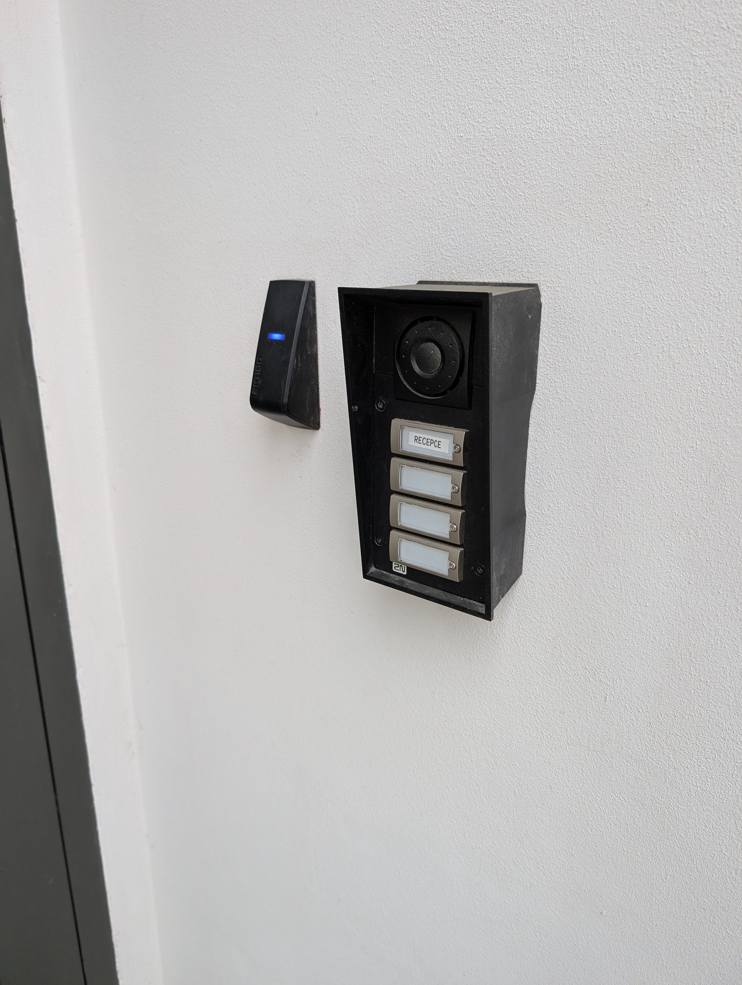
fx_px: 684
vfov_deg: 71.5
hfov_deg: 56.9
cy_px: 492
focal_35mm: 24
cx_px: 371
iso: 149
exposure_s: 1/244
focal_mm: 6.9
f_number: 1.68
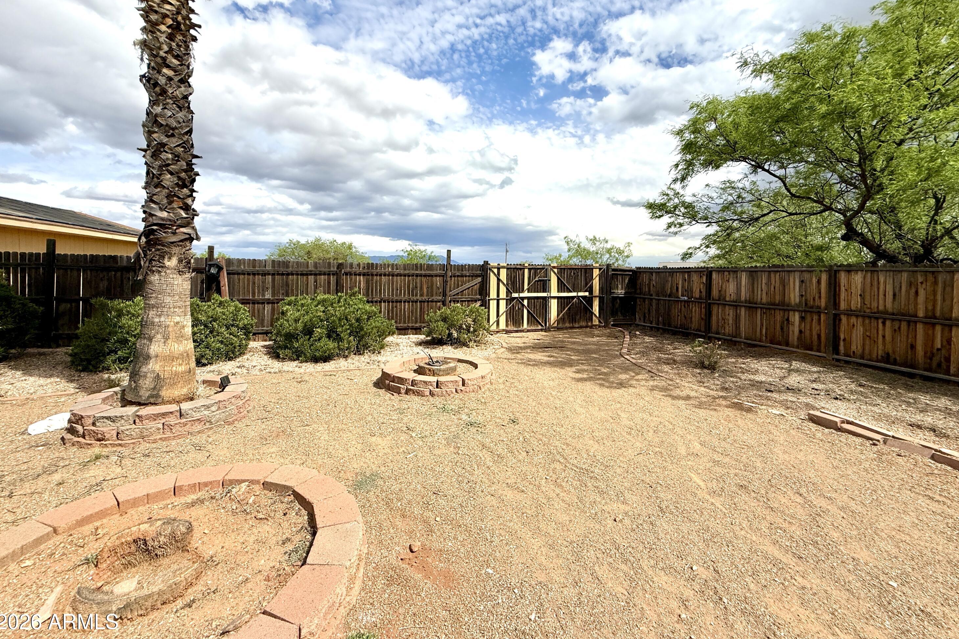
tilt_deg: -2.3
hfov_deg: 100.4
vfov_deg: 77.1
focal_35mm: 15
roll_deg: -0.8
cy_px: 285
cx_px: 488
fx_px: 400
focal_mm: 2.22
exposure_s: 1/4149
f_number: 2.2
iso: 50
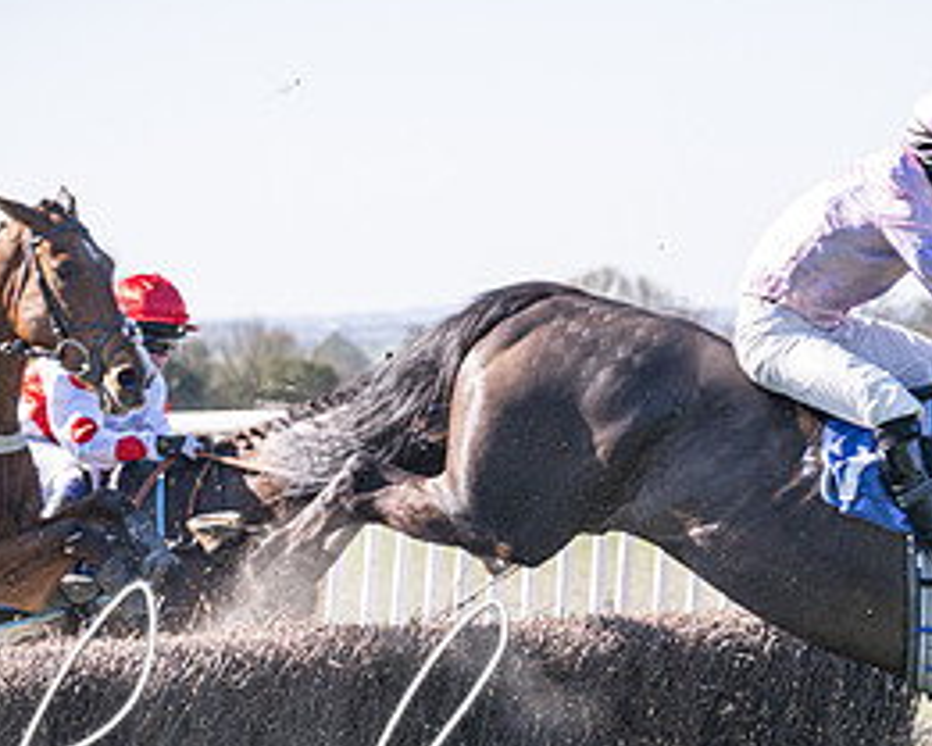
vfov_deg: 8.0
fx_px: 5326
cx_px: 724
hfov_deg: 10.0
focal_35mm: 193
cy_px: 572
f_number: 4
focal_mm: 70
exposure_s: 1/1600
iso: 200
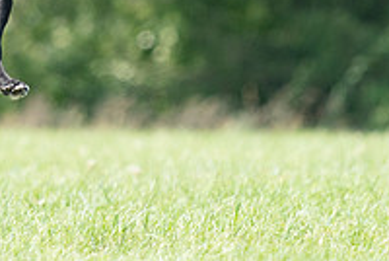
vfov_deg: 1.3
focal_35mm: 1066
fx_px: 11536
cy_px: -71
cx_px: 91
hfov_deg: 1.9
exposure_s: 1/4000
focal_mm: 368
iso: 2500
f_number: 6.3
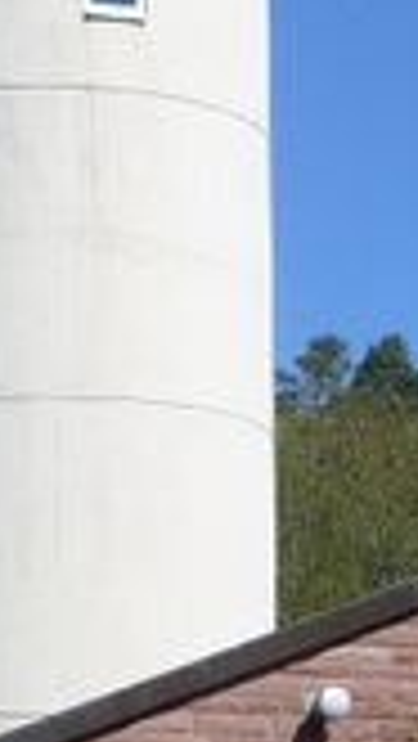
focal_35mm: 231
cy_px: 142
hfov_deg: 5.2
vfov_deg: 9.3
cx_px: -58
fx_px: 4545
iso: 100
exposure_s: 1/1000
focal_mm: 7.4
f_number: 3.9
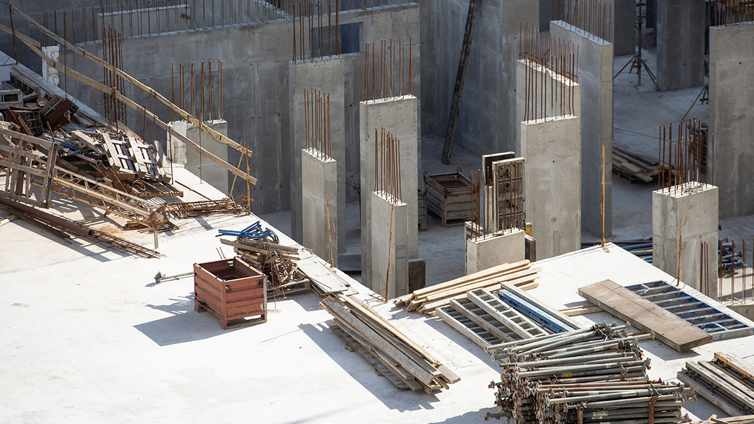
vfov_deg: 5.8
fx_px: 4198
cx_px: 377
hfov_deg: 10.3
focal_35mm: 210
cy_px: 183
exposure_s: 1/800
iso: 100
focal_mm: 200
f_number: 4
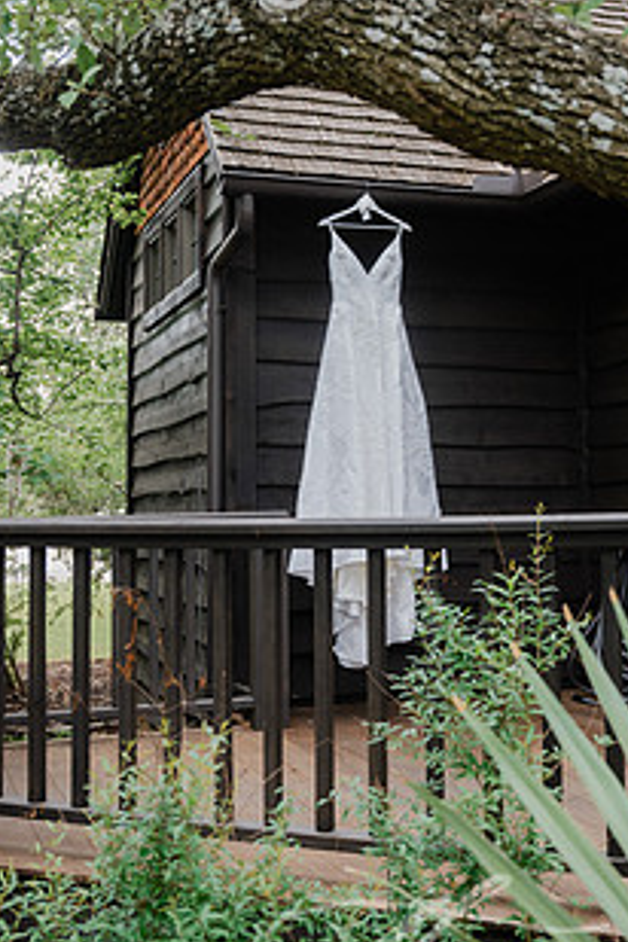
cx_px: 421
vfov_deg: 38.8
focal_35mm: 51
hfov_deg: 26.3
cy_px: 402
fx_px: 1334
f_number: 3.5
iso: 800
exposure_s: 1/500
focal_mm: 35
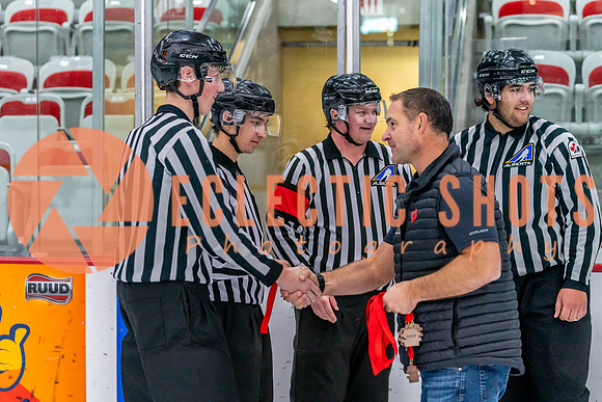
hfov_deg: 25.5
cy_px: 214
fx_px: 1331
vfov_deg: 17.2
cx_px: 278
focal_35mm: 80
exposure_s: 1/1250
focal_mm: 74
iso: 3200
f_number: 2.8
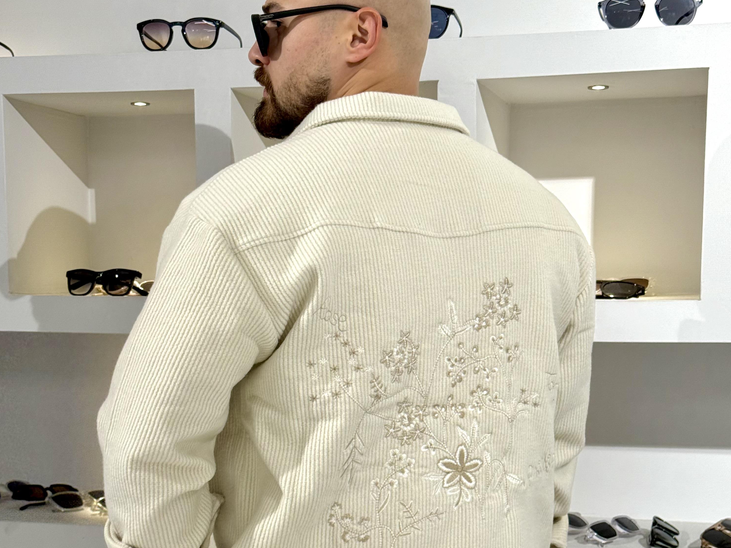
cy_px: 379
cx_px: 365
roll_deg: -0.3
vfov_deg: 22.5
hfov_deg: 29.8
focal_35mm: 65
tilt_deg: -4.6
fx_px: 1373
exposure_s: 1/100
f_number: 1.78
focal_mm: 6.76
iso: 64
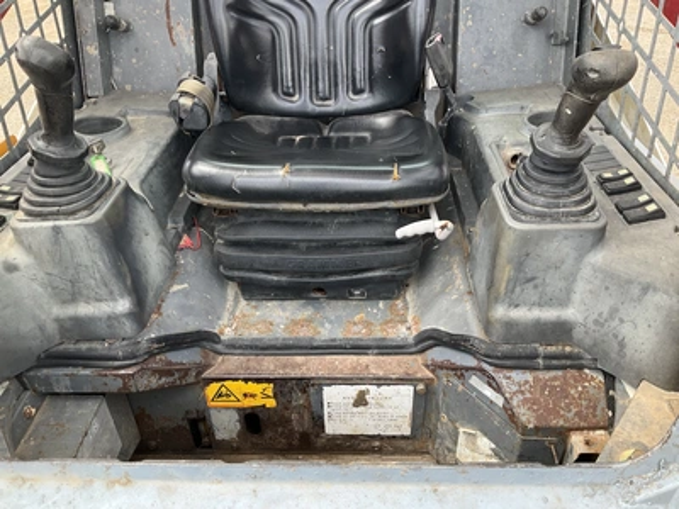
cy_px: 254
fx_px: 569
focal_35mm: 29
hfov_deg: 61.7
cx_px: 340
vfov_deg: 48.2
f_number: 1.8
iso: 20
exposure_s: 1/164
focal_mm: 3
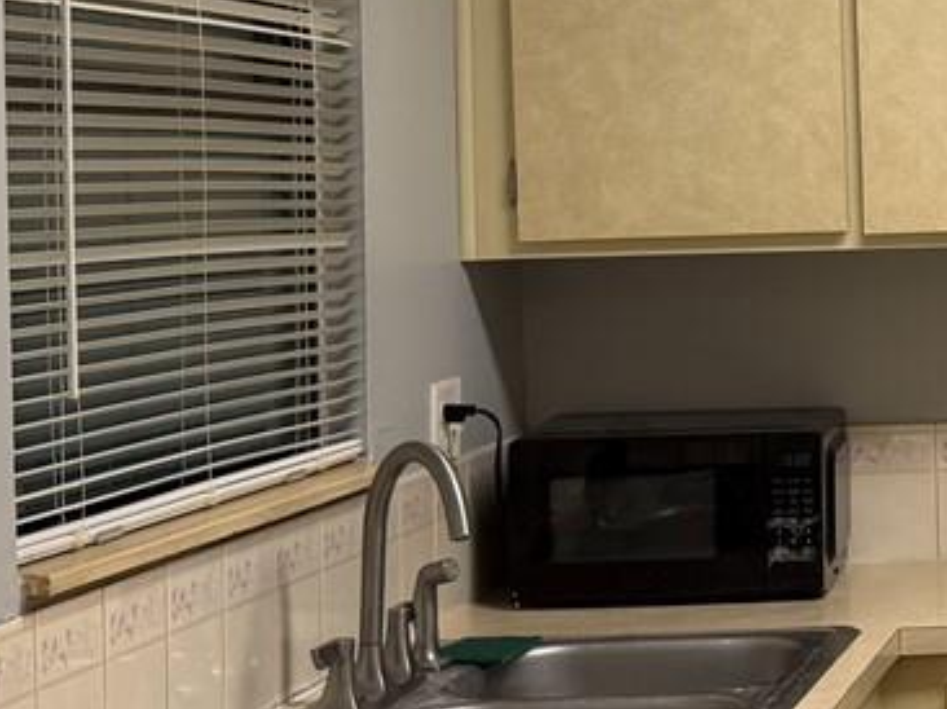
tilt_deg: -1.2
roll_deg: +2.5
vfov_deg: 14.0
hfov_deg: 17.4
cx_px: 1289
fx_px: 2871
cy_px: 111
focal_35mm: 105
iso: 80
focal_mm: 6.76
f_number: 1.78
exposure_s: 1/120
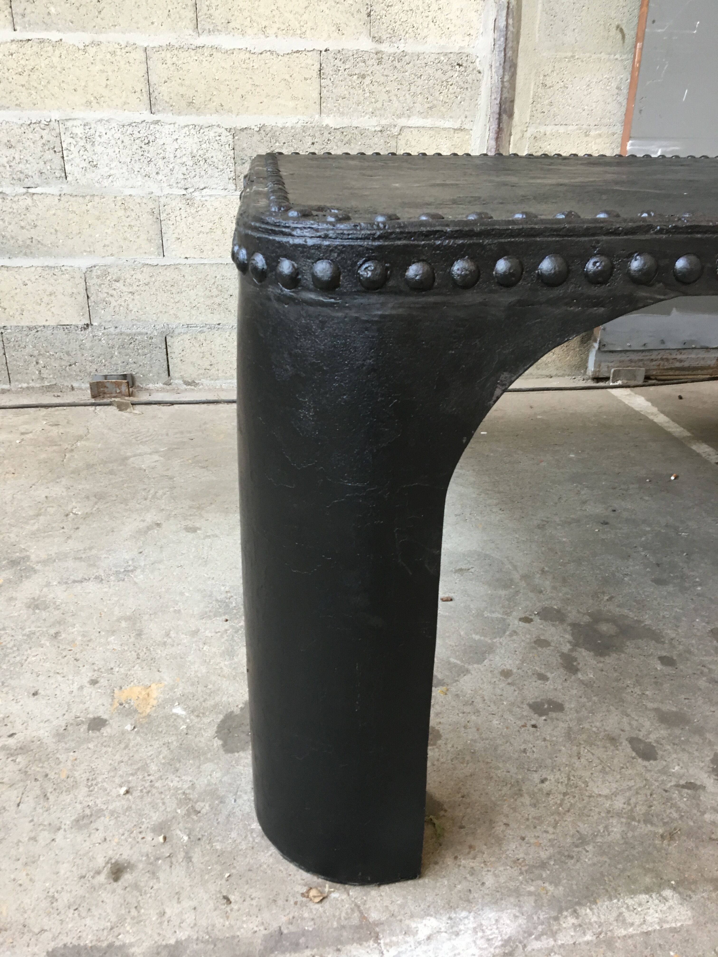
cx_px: 359
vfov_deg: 61.7
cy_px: 478
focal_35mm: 29
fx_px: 802
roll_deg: -0.5
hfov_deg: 48.2
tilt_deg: -22.2
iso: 125
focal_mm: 4.15
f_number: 2.2
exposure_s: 1/33
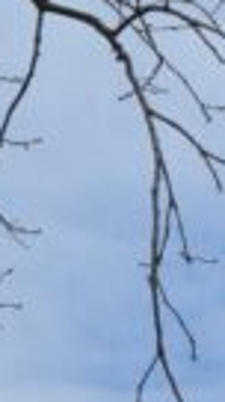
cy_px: 387
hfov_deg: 5.6
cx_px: 339
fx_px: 2270
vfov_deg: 10.1
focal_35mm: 213
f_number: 10
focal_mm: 18
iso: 200
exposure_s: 1/400
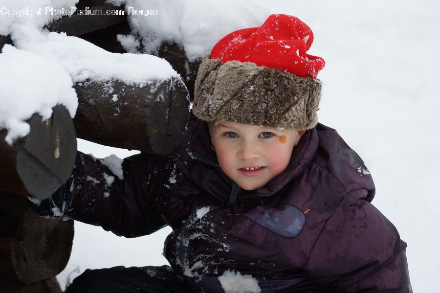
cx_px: 220
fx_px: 2565
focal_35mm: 210
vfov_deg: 6.5
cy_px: 146
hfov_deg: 9.8
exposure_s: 1/1000
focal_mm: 140
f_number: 5.6
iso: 400
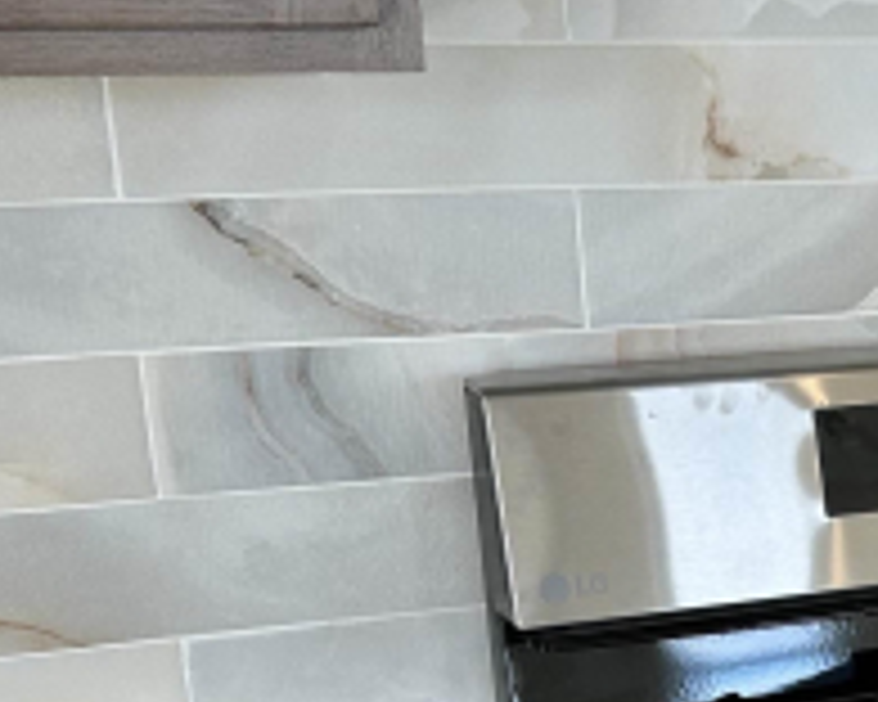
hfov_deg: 22.0
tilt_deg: -17.9
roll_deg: -0.1
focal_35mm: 80
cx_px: 1065
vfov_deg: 18.6
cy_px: 729
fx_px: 2079
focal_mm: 6.86
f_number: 1.78
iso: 64
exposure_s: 1/120
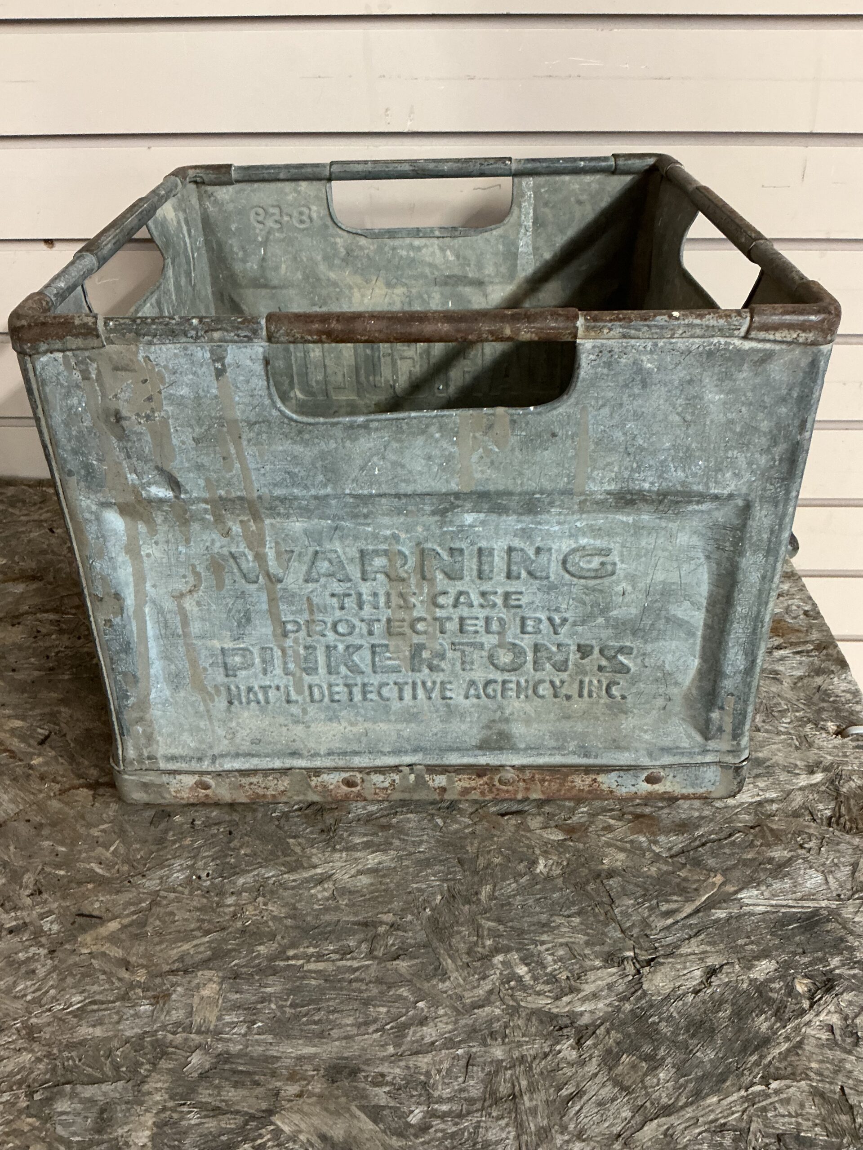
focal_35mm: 29
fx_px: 964
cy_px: 575
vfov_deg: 61.7
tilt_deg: -33.9
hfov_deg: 48.2
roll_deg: +1.2
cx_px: 432
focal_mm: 3
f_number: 1.8
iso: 250
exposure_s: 1/60
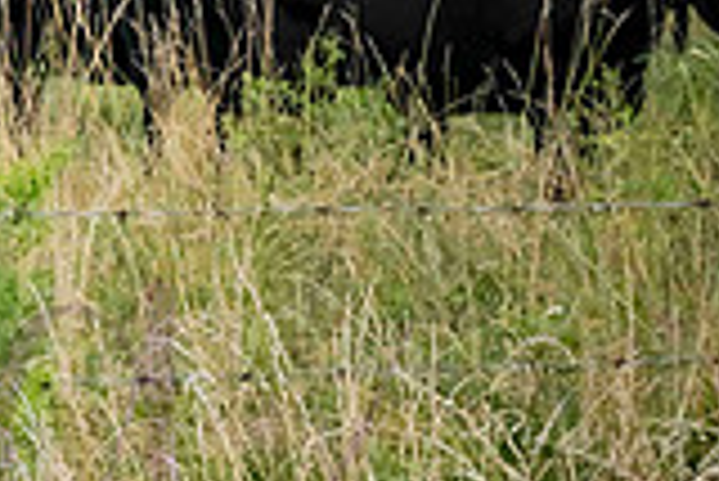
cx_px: -485
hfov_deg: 10.8
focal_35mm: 181
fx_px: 3618
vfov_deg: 7.6
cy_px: 38
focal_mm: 50
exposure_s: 1/320
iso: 640
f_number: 10
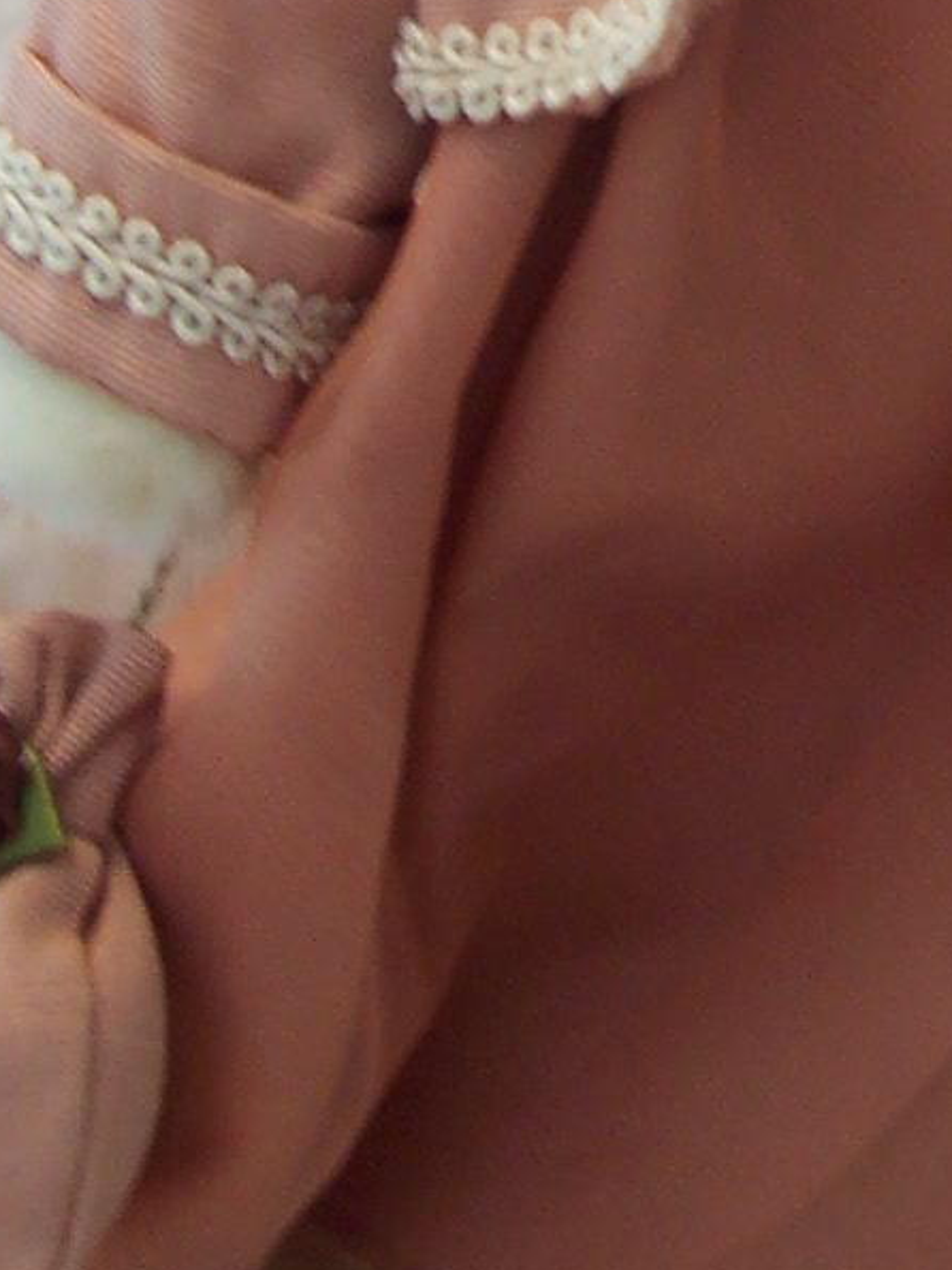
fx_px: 3778
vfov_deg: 18.0
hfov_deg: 14.0
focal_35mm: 103
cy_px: -331
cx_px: 1129
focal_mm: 5.6
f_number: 2.8
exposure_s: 1/30
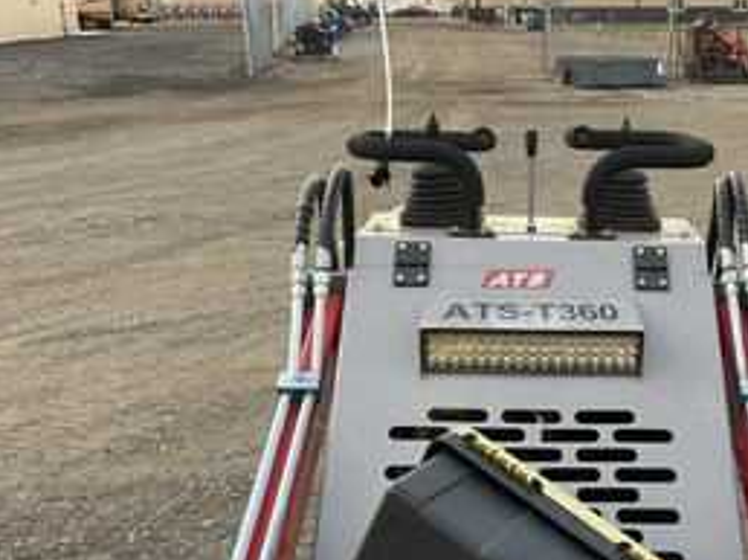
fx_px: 971
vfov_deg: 31.9
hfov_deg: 41.0
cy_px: 374
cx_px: 551
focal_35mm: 45
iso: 32
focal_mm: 3
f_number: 1.8
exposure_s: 1/122
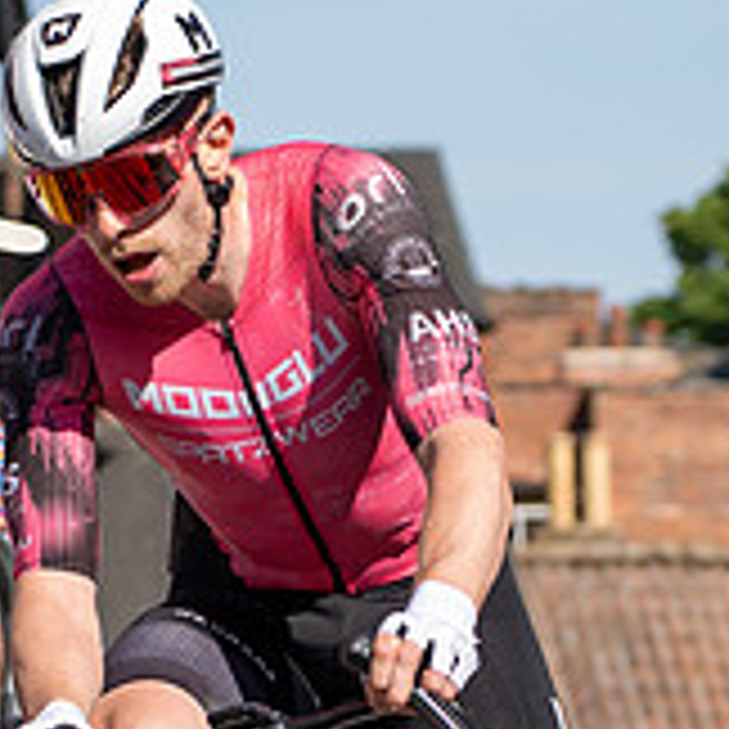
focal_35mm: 362
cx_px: 403
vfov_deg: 4.8
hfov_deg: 4.8
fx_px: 8625
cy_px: 856
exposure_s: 1/1000
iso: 100
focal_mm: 73
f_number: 3.5
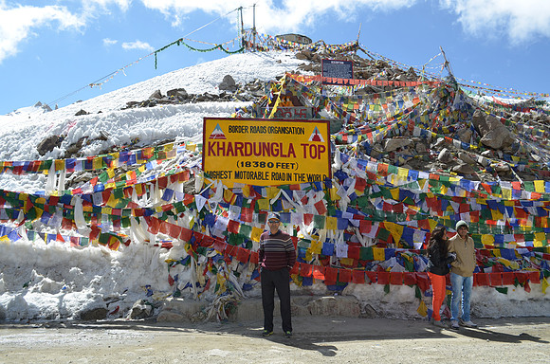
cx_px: 275
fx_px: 457
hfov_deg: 62.0
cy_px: 182
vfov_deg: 43.4
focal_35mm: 30
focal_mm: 20
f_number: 8
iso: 110
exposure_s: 1/250
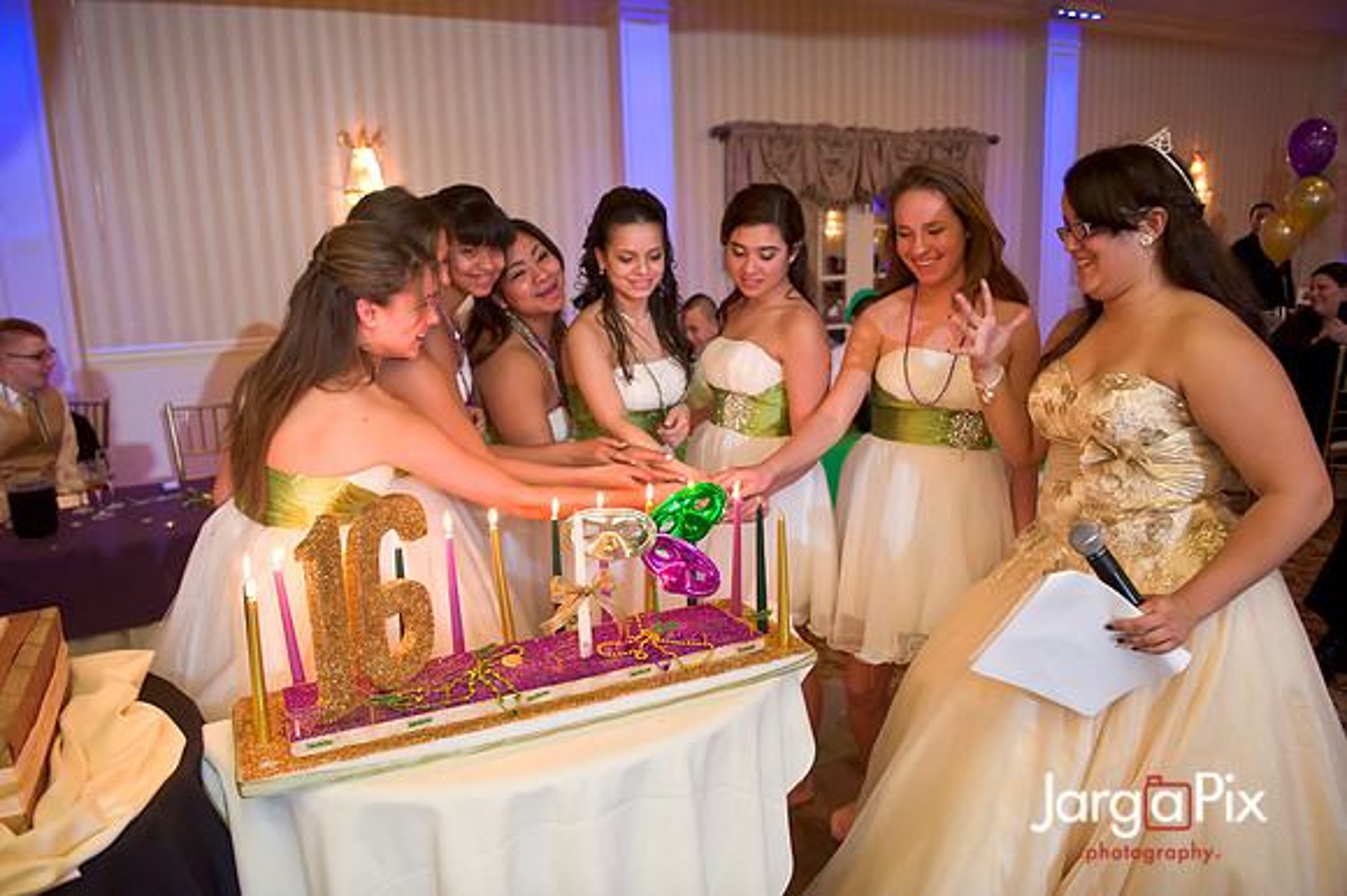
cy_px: 448
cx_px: 674
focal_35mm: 26
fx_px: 972
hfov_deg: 69.4
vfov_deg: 49.5
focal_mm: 26
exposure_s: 1/125
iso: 3200
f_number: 3.2
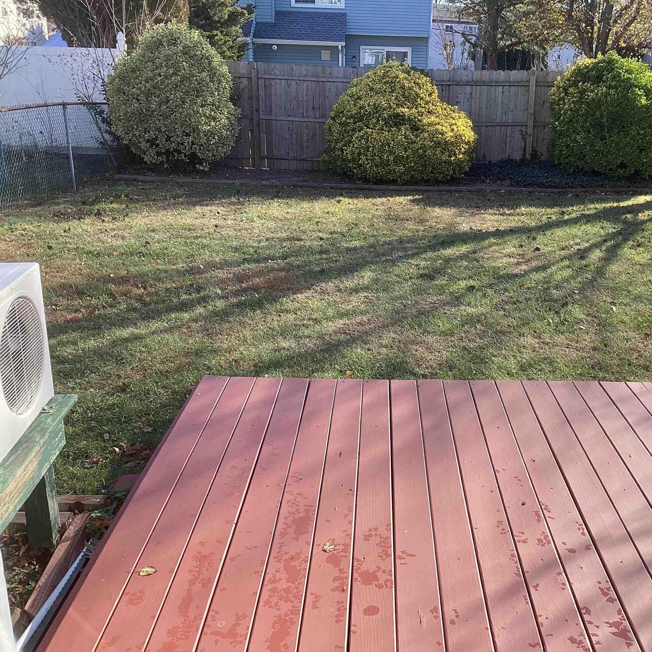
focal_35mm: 37
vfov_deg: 44.9
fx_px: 788
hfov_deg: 44.6
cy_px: 324
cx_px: 402
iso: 25
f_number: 2.4
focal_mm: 3.3
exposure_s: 1/422
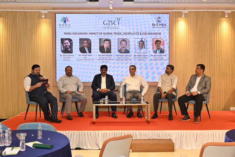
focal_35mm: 41
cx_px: 118
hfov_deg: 47.1
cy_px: 78
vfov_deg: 32.5
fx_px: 269
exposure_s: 1/100
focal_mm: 27.5
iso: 1000
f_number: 5.6
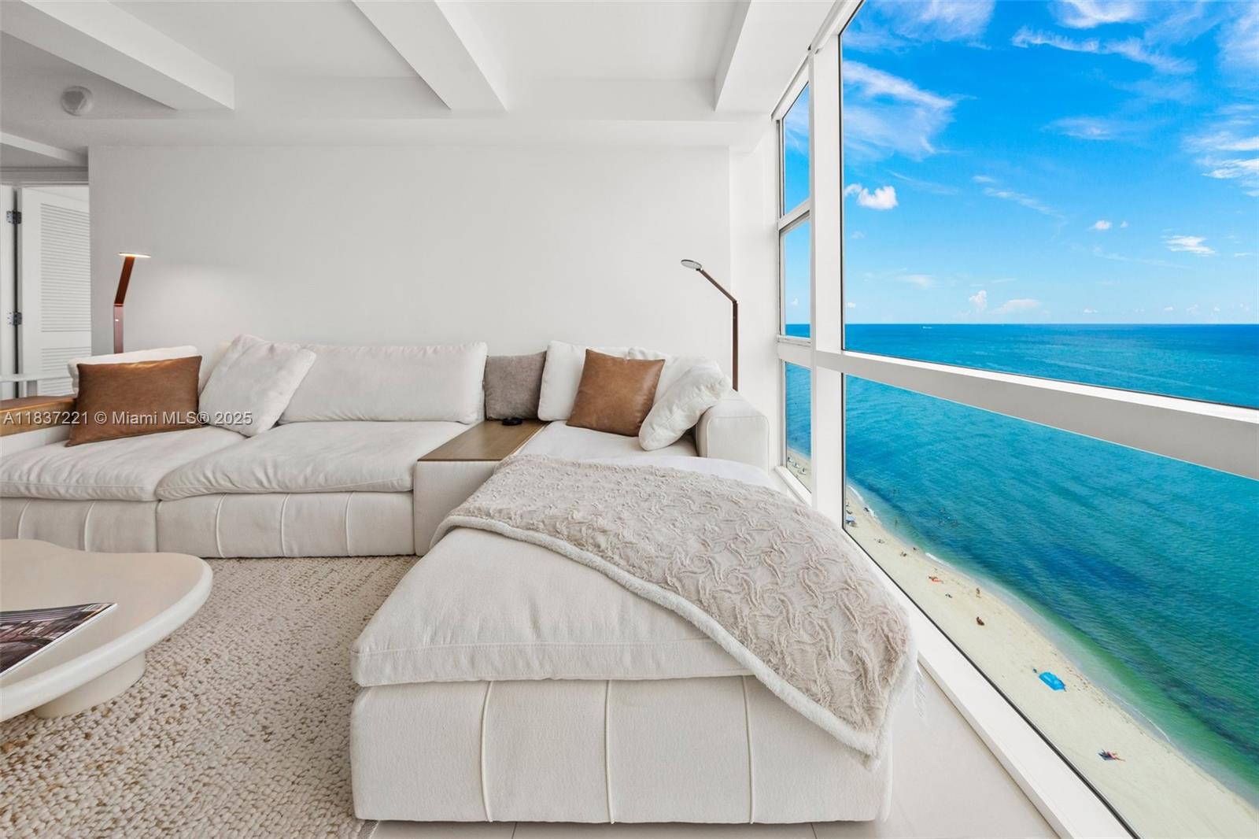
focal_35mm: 12
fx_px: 420
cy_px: 420
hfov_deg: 112.6
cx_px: 630
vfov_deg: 90.0
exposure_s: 1/40
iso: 250
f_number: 8
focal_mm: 12
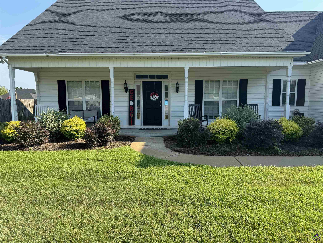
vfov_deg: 56.8
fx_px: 224
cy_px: 122
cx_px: 162
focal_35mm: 24
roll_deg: +0.2
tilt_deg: -5.5
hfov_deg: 71.6
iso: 80
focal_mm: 6.76
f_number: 1.78
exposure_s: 1/1395
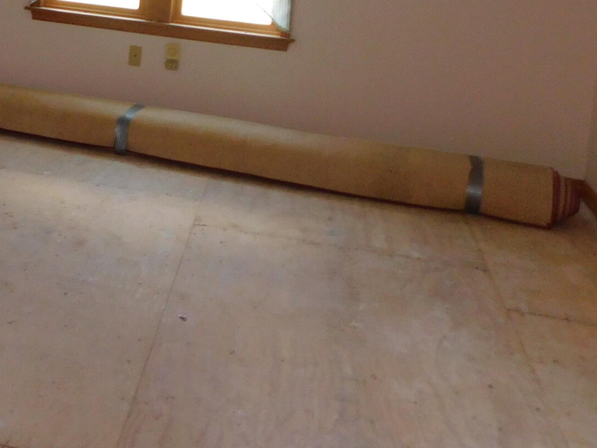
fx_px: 1104
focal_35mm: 64
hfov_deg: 28.5
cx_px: 4
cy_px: -83
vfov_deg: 21.4
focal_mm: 4
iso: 200
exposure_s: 1/30
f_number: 3
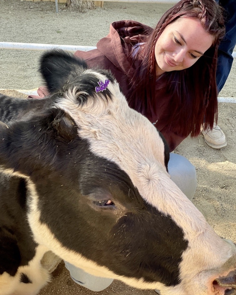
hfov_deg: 27.6
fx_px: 480
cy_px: 142
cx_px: 117
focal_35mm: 55
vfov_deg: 34.1
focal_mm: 6
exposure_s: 1/122
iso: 64
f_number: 2
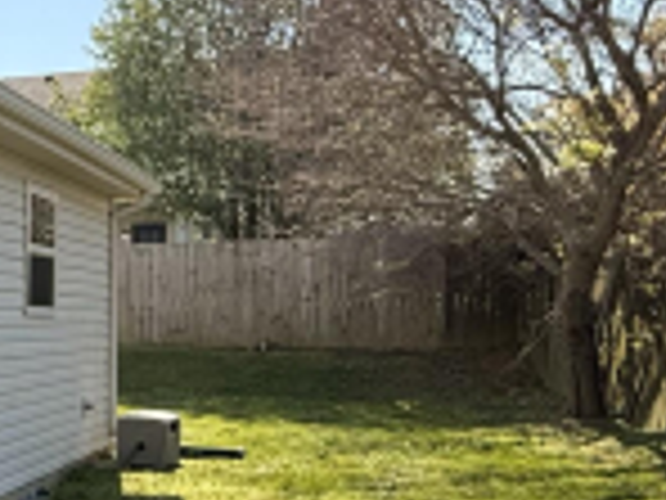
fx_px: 1212
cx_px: -259
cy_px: 360
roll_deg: -0.2
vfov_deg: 23.1
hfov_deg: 25.3
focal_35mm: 63
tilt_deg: -1.8
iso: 64
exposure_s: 1/1235
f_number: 2.2
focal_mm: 2.22
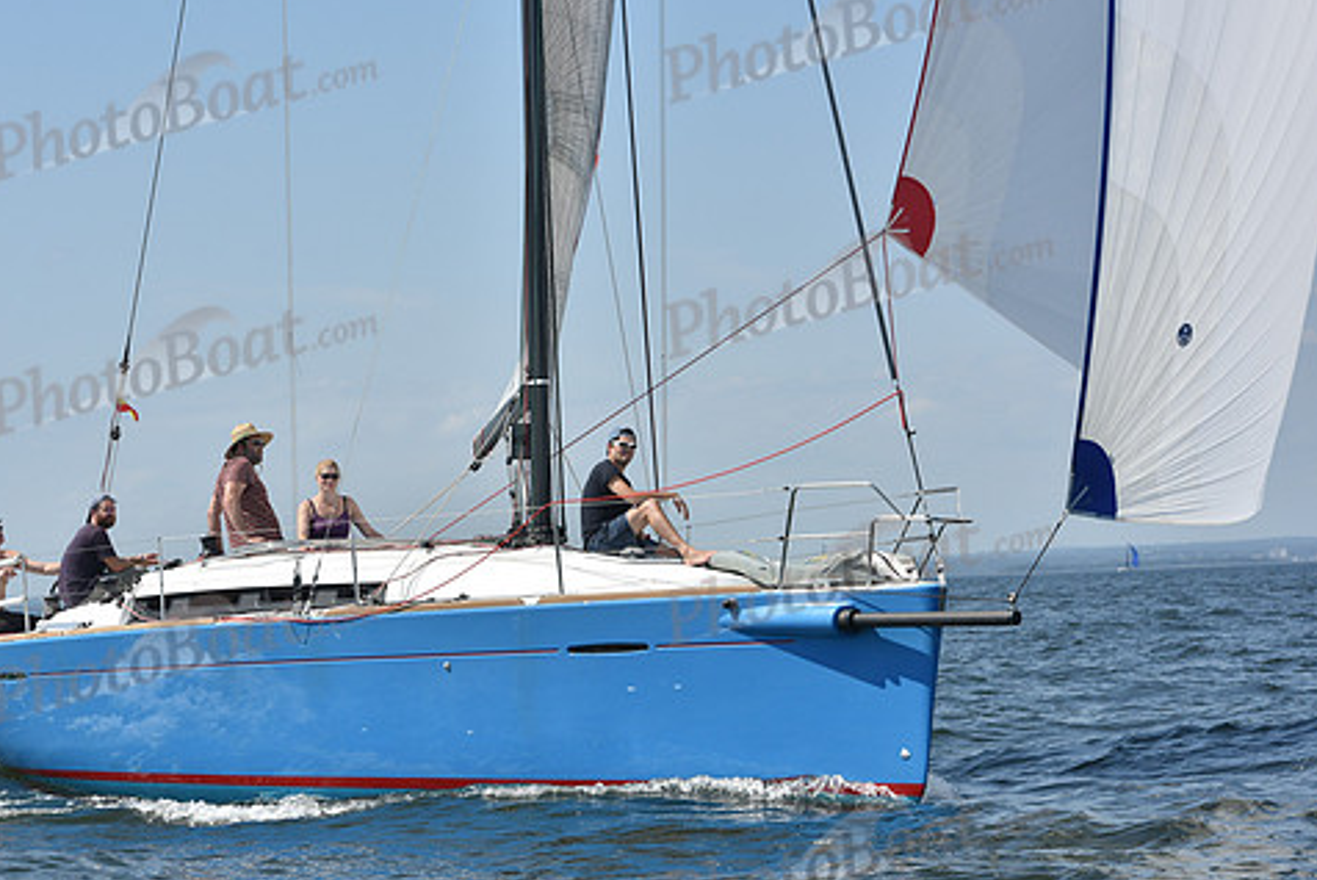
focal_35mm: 112
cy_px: 469
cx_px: 523
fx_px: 4100
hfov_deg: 18.2
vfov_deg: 12.2
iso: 250
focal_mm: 92
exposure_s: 1/1250
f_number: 8
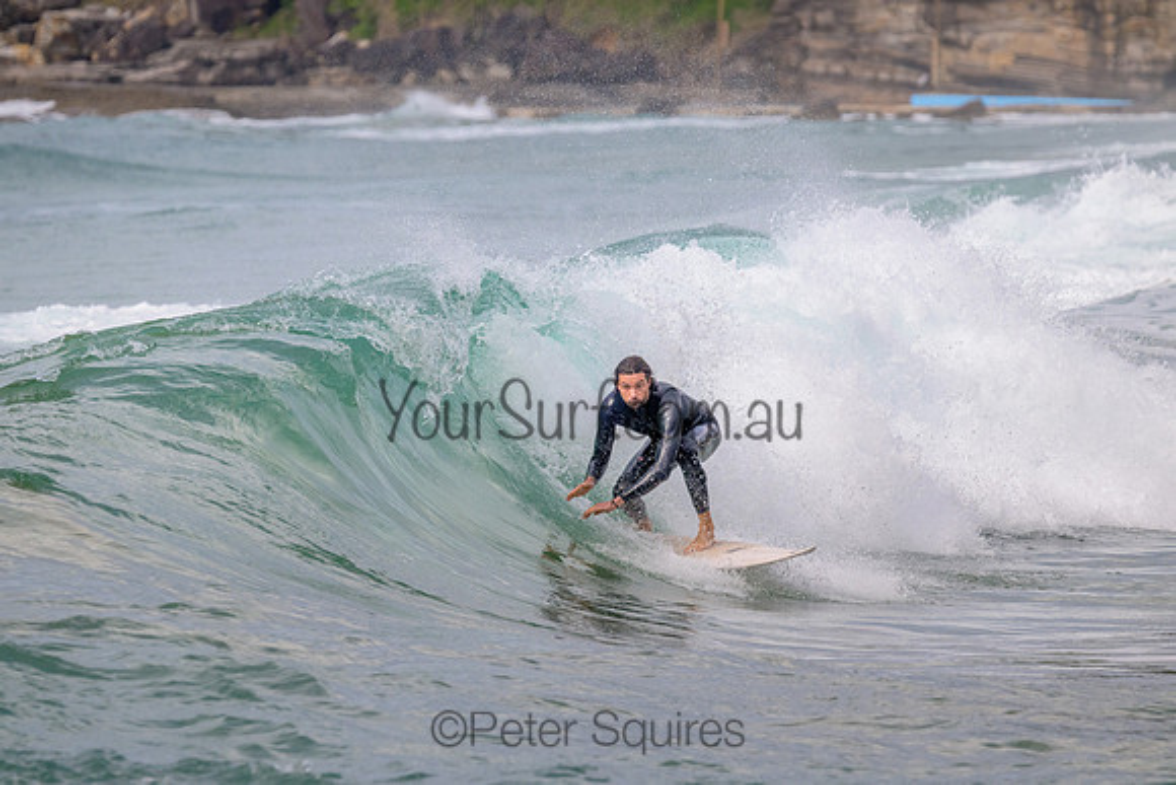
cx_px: 588
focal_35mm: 510
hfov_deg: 4.0
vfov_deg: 2.7
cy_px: 392
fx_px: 16663
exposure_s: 1/2000
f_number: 10
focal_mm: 510
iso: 1250
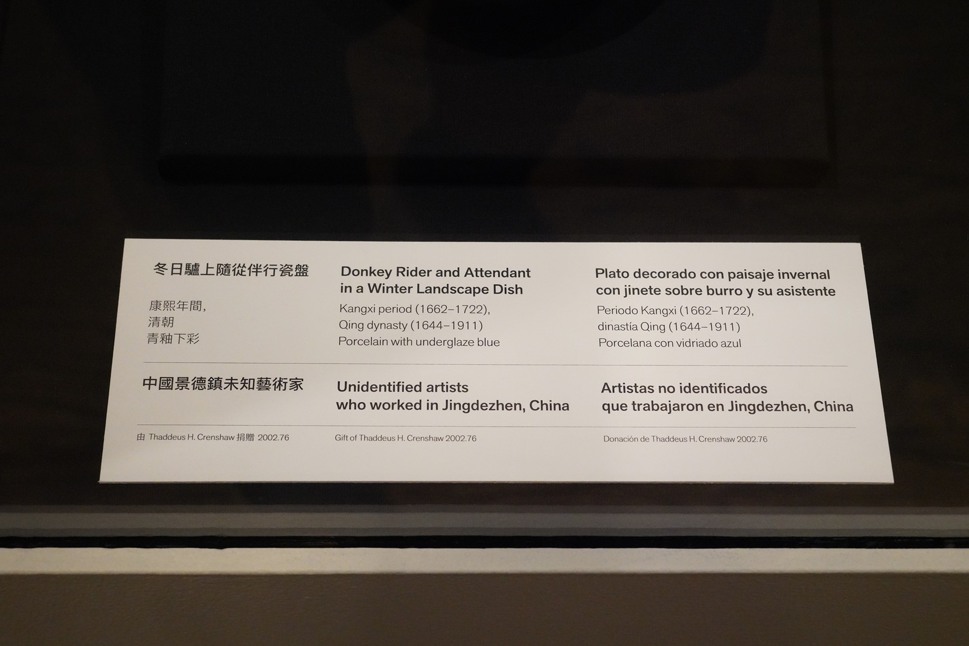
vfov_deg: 23.0
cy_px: 323
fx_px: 1588
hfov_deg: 33.9
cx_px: 484
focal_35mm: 59
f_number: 5.6
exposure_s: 1/100
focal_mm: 59
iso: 10000
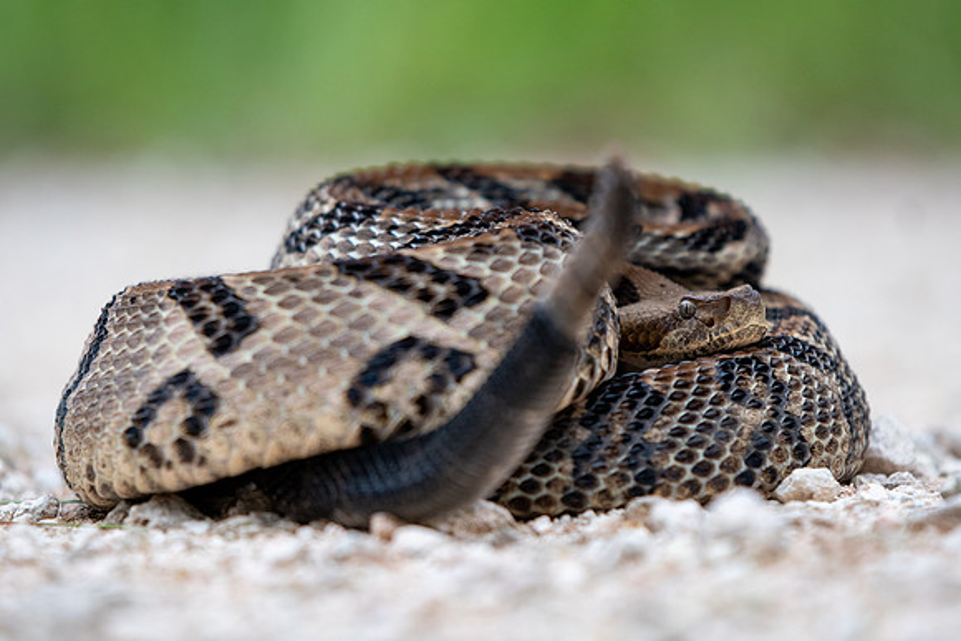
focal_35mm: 300
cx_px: 480
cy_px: 320
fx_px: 8010
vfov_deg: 4.6
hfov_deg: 6.9
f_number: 2.8
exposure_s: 1/400
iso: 640
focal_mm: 200
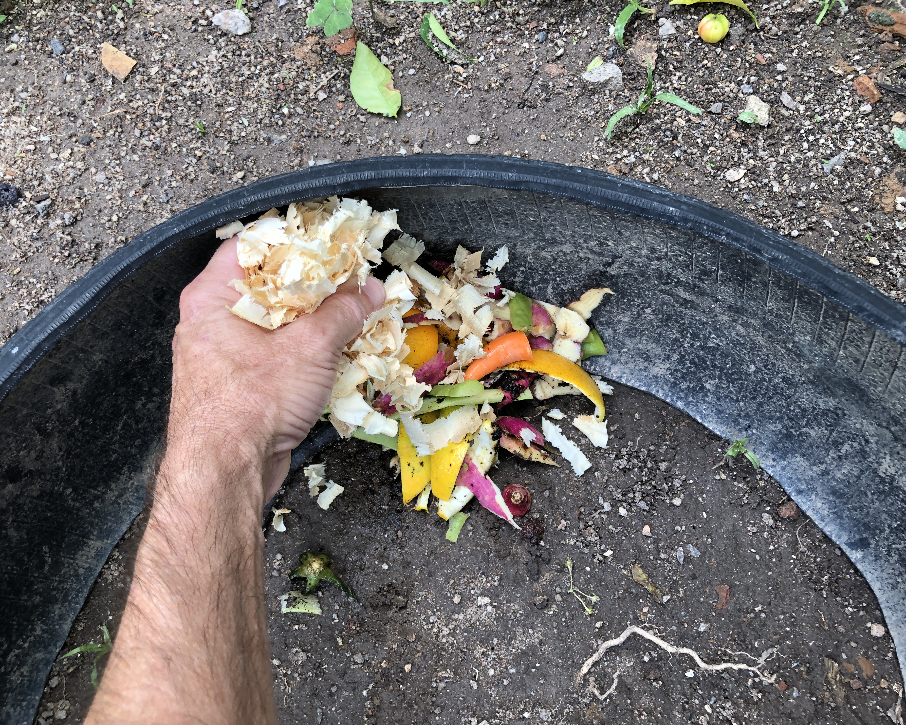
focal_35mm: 30
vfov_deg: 48.5
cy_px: 371
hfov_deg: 58.7
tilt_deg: -68.0
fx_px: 804
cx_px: 413
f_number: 1.8
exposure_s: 1/120
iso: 32
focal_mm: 3.99
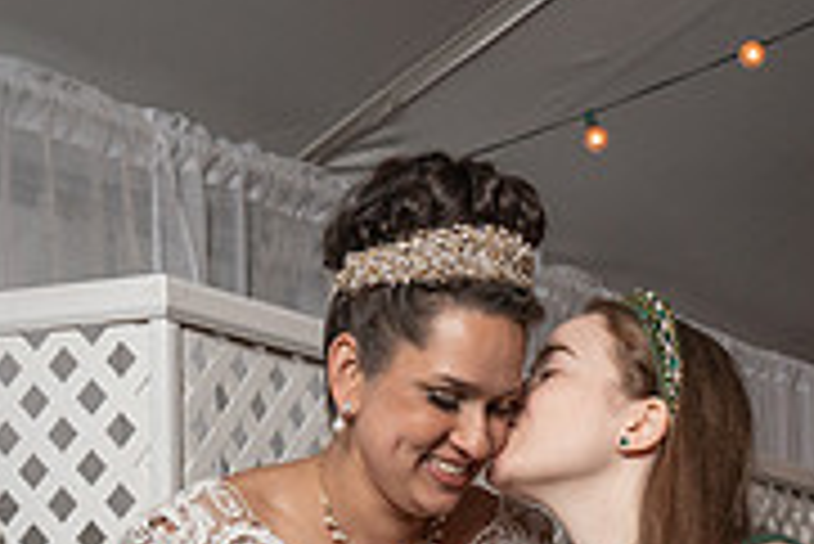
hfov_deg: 18.6
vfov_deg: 12.1
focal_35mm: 109
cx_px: 662
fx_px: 2467
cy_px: 752
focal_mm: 30
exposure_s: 1/200
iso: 1000
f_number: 5.6
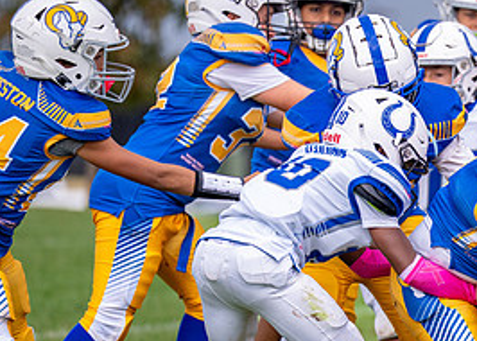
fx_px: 7248
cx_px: 579
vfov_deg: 2.7
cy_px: 265
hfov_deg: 3.8
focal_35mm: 535
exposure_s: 1/2000
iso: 250
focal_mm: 200
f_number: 2.8
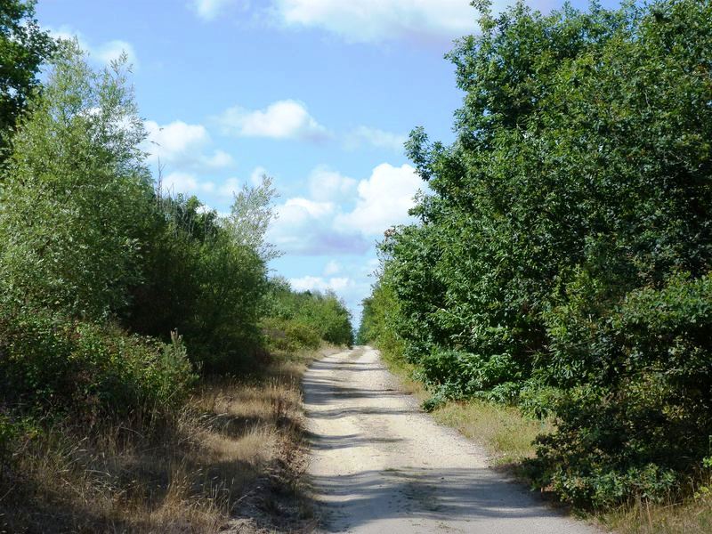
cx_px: 356
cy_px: 267
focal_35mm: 80
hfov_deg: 24.4
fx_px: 1645
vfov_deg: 18.4
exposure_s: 1/640
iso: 80
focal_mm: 14.5
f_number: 3.6
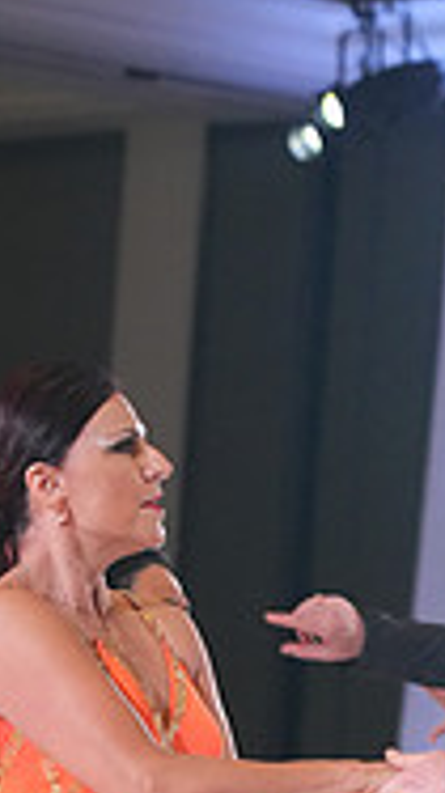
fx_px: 7163
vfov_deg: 6.3
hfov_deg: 3.6
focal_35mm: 341
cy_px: 971
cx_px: 511
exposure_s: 1/500
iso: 4000
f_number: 4
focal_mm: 105
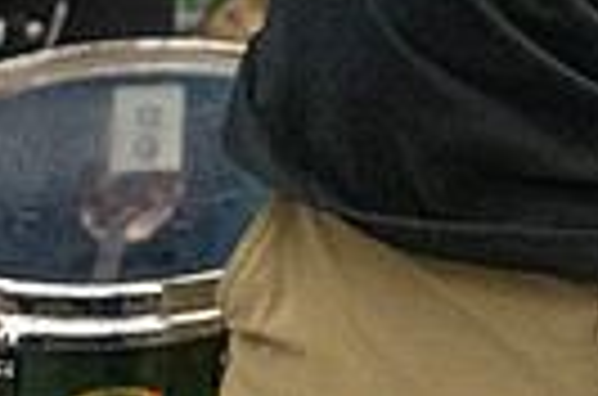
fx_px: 1740
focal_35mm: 105
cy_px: -470
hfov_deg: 18.2
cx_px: 782
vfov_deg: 11.3
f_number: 4
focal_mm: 24
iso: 10000
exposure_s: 1/500
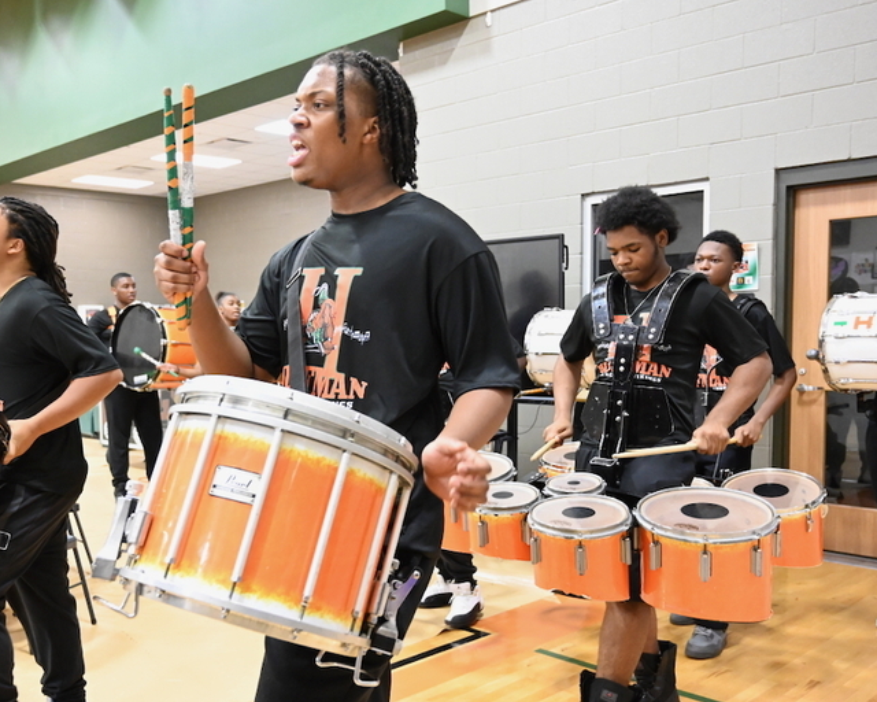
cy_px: 402
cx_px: 349
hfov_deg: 50.0
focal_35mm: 36
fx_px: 934
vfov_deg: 41.1
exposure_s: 1/250
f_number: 4
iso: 8000
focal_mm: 24
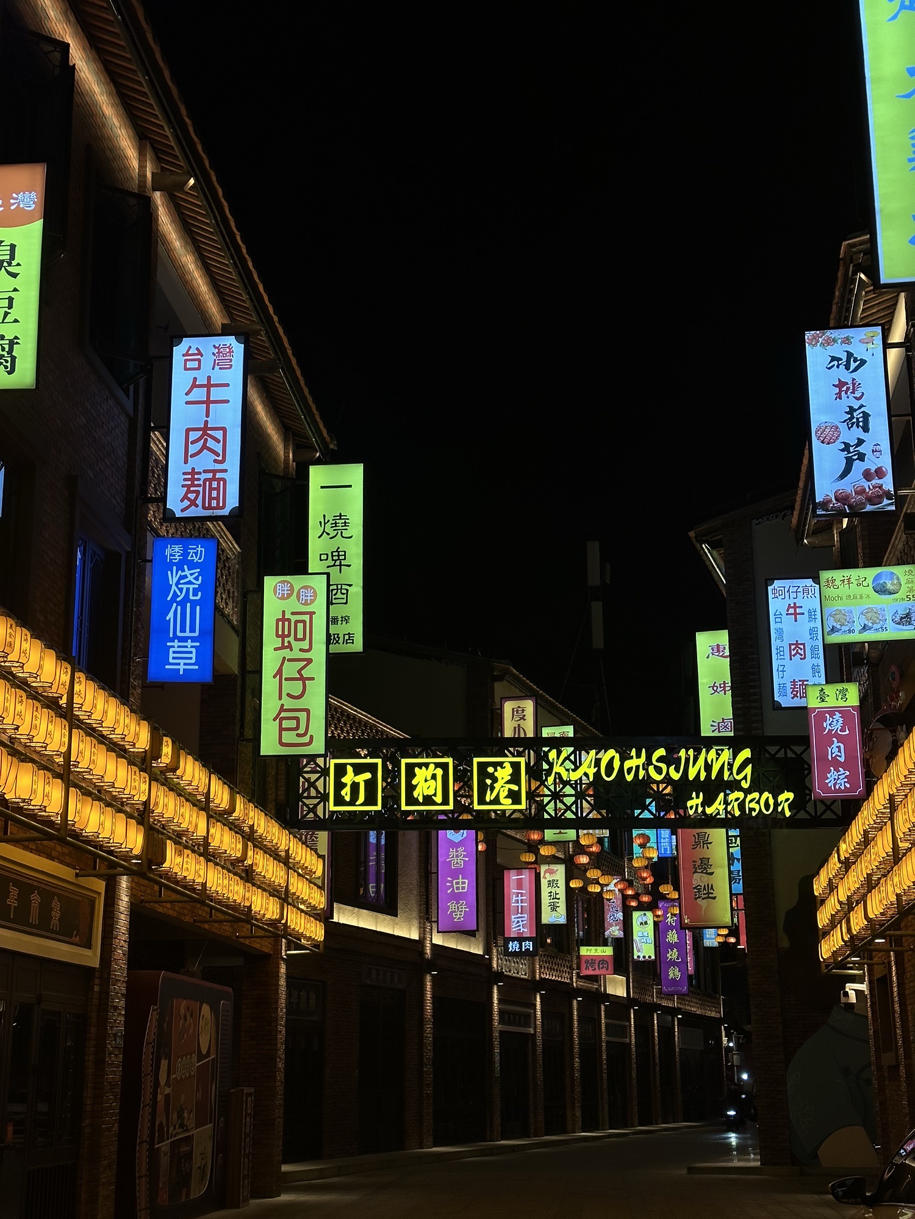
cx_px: 458
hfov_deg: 30.3
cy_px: 610
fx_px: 1692
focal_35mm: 48
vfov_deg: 39.7
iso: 50
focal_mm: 6.86
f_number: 1.78
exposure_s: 1/234
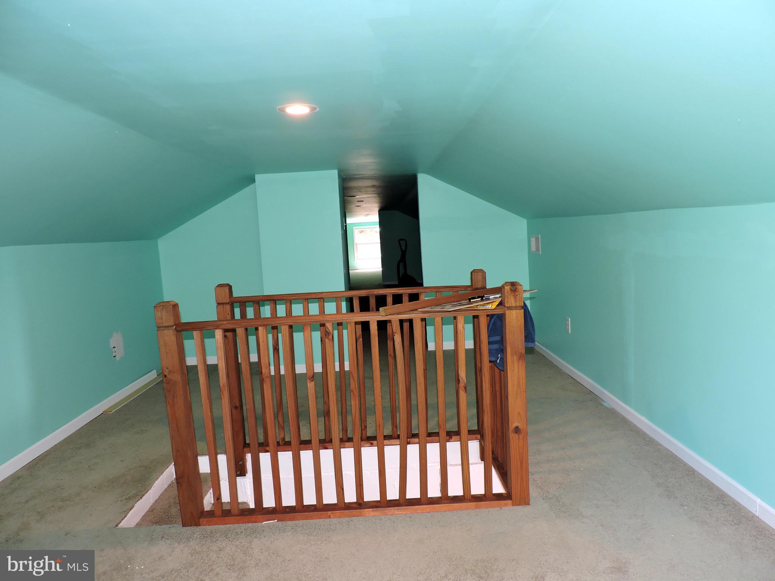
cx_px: 388
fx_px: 537
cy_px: 290
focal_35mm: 24
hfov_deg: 71.6
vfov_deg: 56.8
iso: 200
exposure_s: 1/30
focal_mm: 4.3
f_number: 3
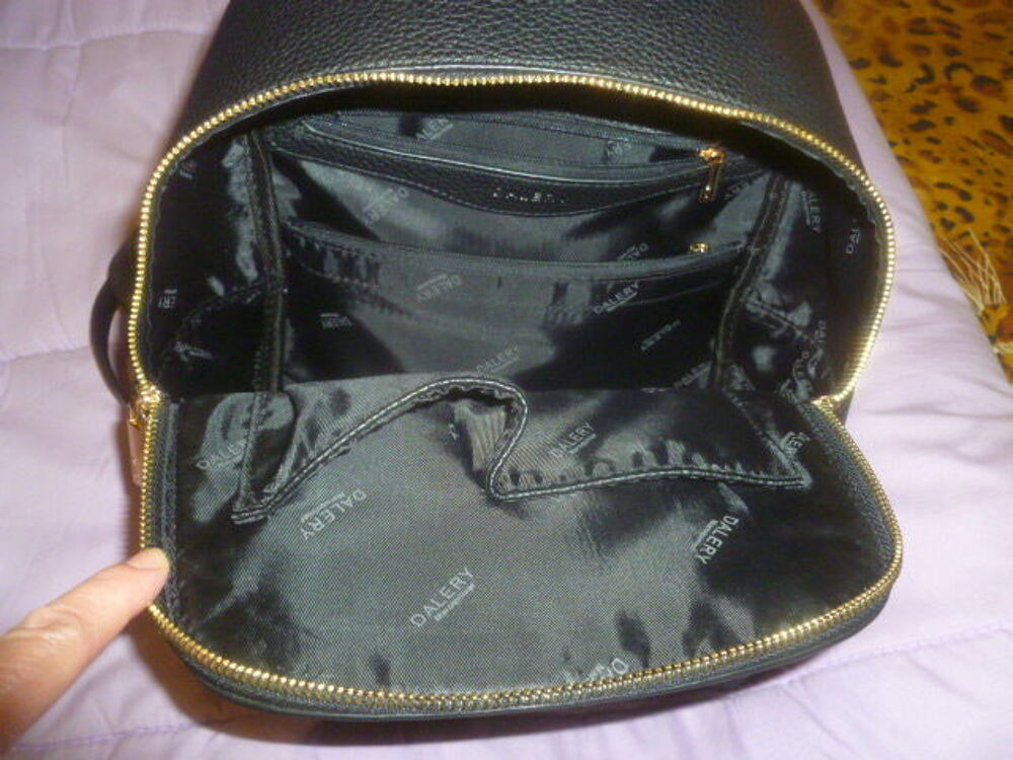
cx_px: 506
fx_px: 819
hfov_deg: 63.4
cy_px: 380
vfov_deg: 49.7
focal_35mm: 28
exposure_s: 1/30
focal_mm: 5
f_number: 3.3
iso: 320
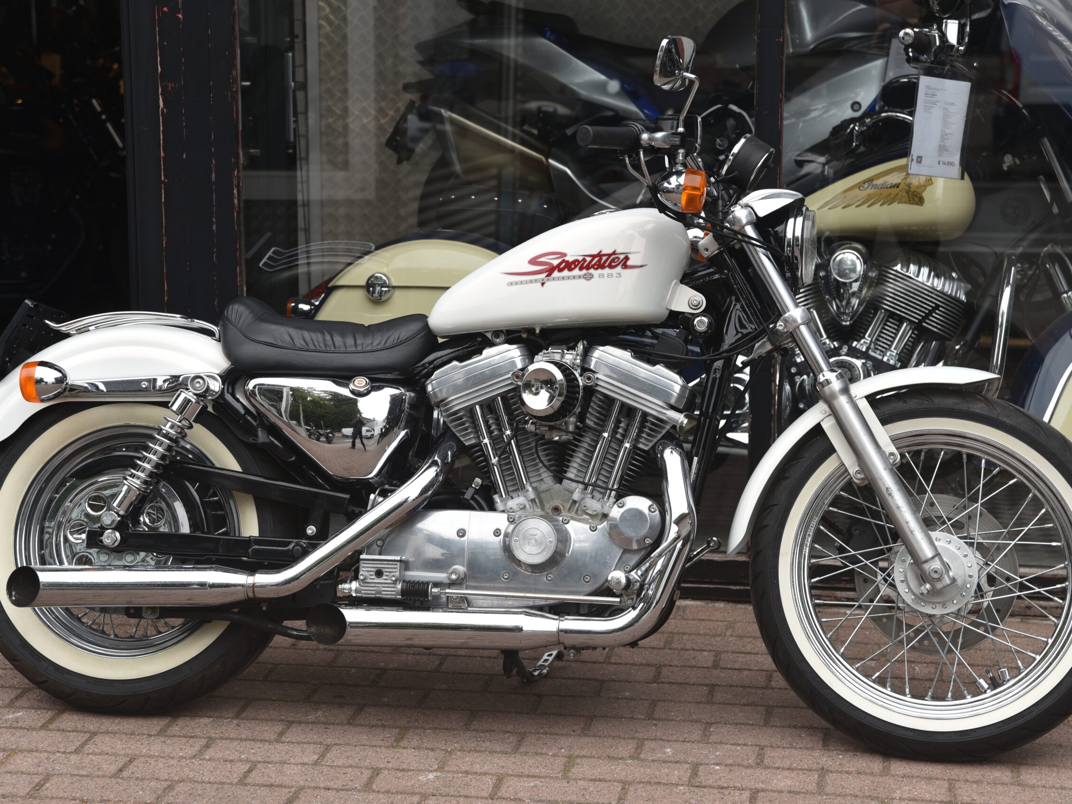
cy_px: 401
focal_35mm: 76
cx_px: 535
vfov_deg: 19.4
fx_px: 2354
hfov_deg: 25.7
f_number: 5
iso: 100
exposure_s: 1/100
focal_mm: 70
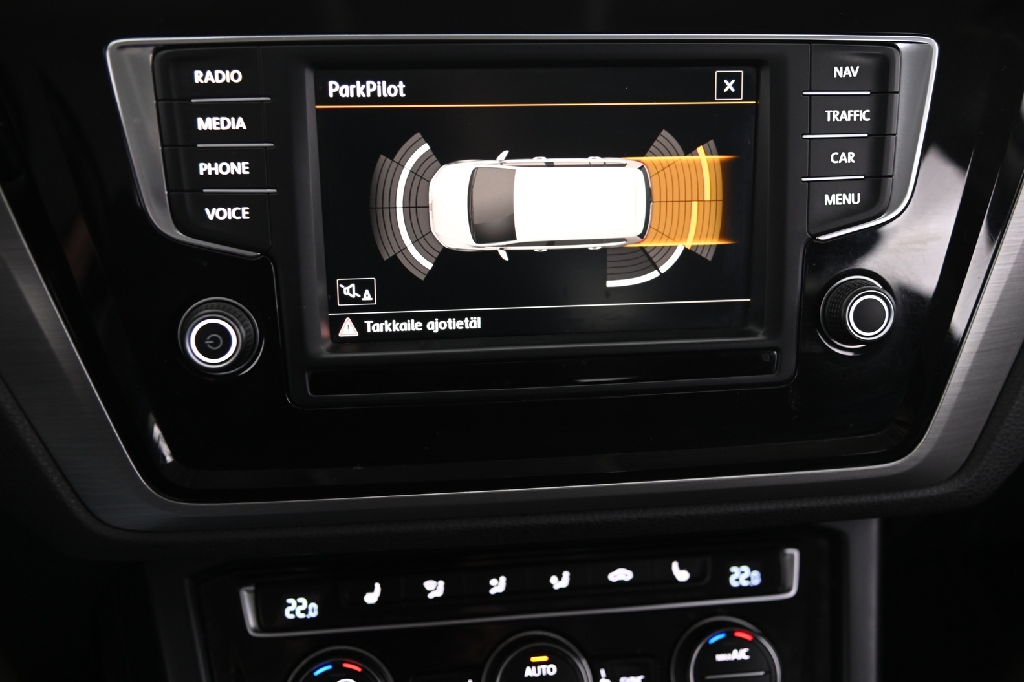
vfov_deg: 32.6
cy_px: 336
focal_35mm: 41
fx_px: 1166
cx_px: 505
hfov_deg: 47.4
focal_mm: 40
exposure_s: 1/15
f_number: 4
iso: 2000
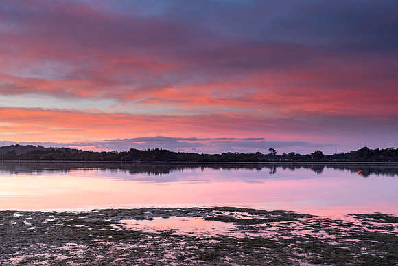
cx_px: 198
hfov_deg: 50.1
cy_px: 133
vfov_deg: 34.7
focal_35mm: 38
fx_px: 426
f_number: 7.1
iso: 200
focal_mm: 25
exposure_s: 1/1.25
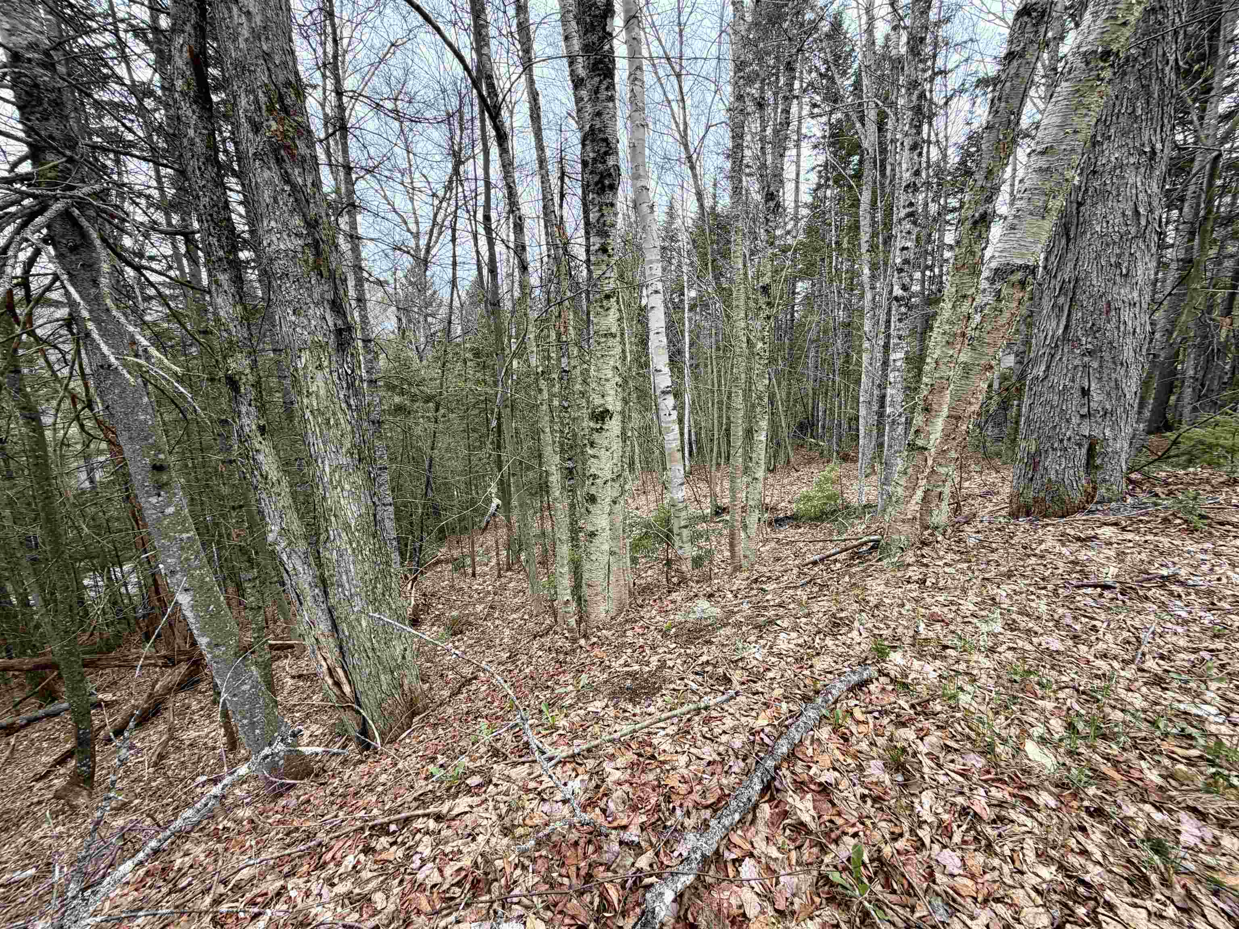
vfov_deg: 85.7
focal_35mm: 14
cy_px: 464
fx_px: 501
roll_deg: +0.7
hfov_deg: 102.1
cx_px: 620
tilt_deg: -11.6
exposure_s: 1/121
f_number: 2.2
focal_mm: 2.22
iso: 64
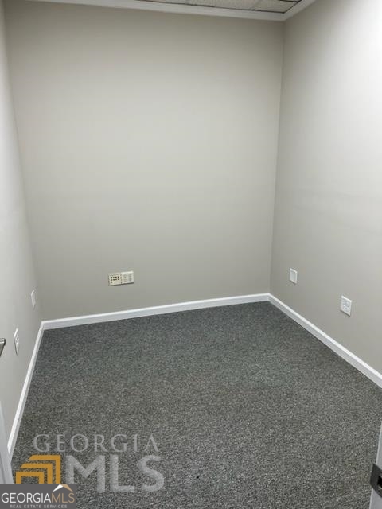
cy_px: 254
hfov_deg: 53.1
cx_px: 191
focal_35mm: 26
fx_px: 383
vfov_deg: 67.3
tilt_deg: -12.9
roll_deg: +0.2
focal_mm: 5.7
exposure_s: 1/120
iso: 80
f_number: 1.5
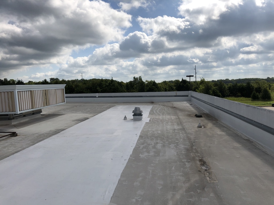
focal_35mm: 28
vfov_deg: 49.7
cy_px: 102
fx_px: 222
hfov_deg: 63.4
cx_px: 137
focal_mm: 4
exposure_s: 1/4808
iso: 25
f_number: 1.8
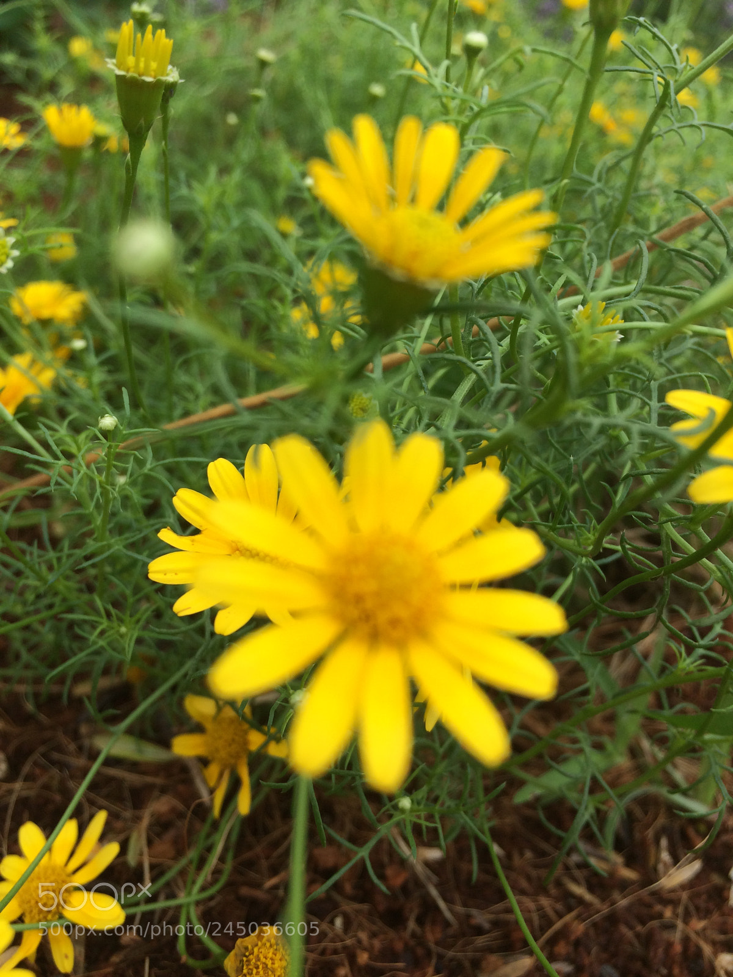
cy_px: 488
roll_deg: -5.2
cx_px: 366
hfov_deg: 48.2
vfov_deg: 61.7
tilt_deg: -35.4
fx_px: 819
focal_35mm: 29
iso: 32
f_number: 2.2
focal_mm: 4.15
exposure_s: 1/707
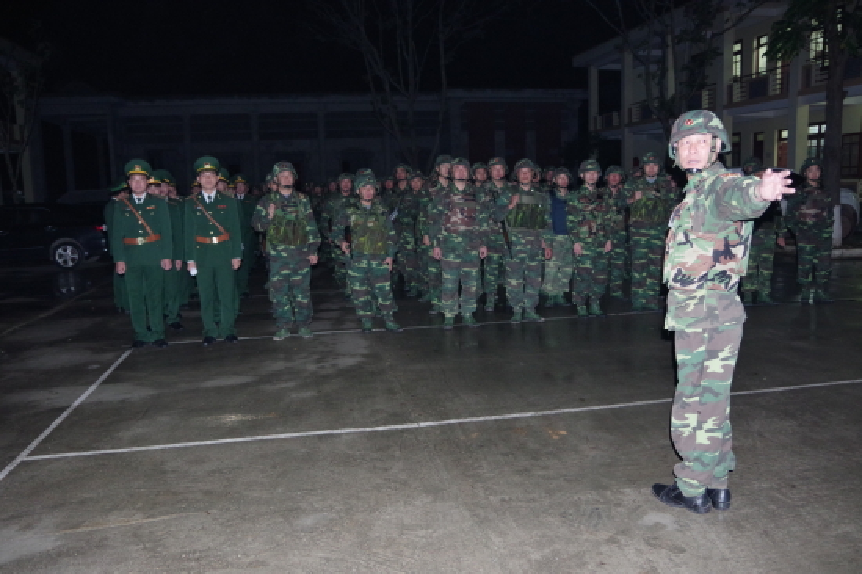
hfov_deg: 67.4
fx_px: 646
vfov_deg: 47.9
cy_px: 287
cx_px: 431
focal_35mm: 27
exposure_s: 1/50
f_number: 4.5
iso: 3200
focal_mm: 18
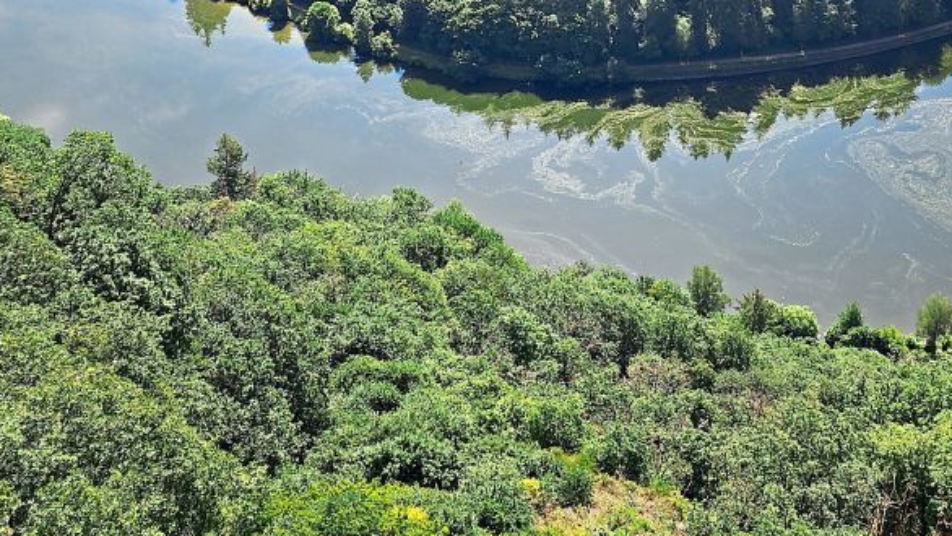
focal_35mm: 53
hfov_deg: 39.1
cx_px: 551
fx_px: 1338
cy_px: -115
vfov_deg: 21.0
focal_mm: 6.4
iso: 12
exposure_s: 1/880
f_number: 1.8
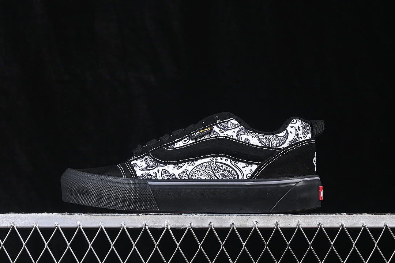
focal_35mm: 75
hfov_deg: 27.0
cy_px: 132
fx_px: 823
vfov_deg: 18.2
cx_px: 198
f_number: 6.3
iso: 160
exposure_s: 1/60
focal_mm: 50
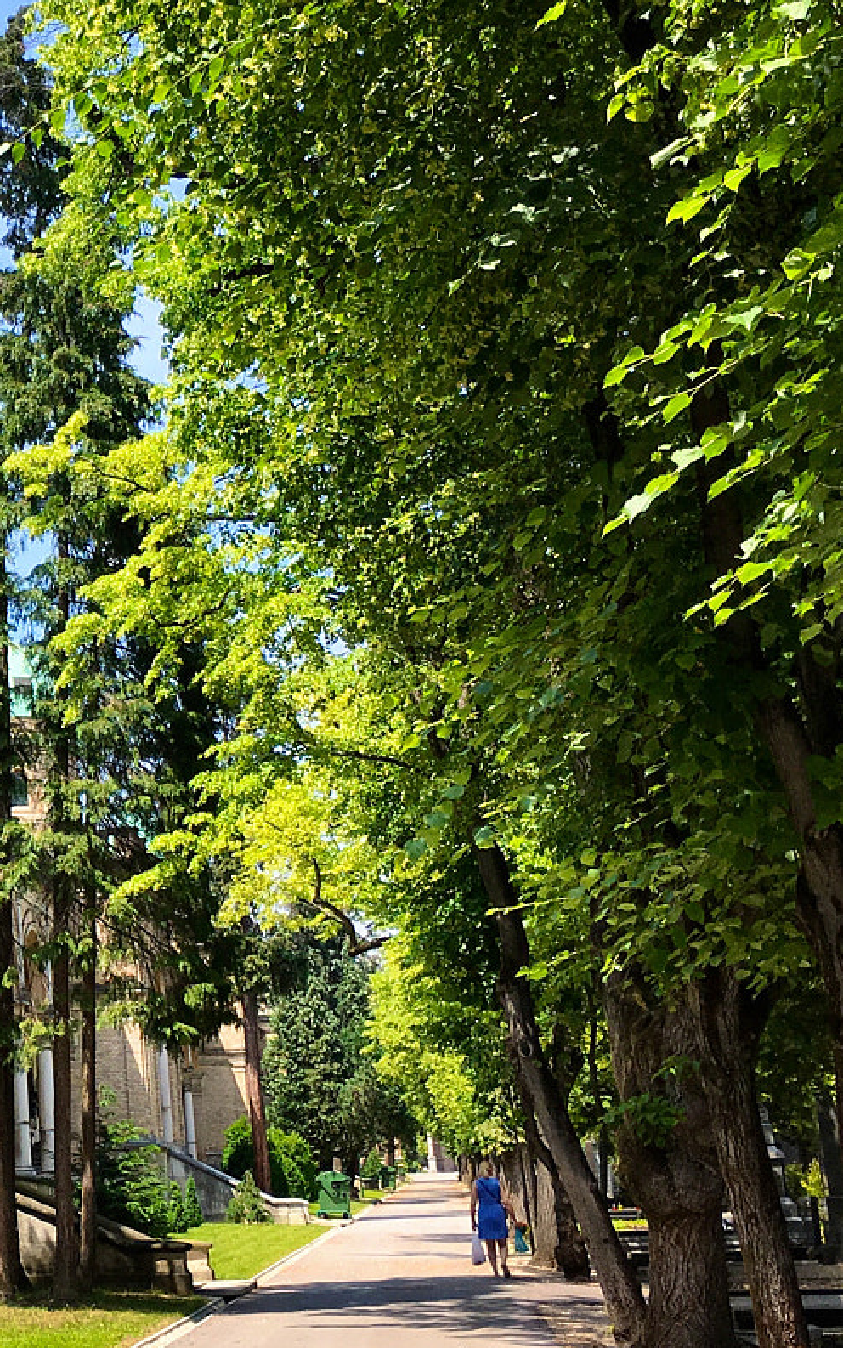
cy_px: 660
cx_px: -291
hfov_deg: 19.2
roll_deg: +1.0
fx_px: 2278
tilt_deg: +14.9
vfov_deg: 33.0
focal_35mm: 62
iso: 25
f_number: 2.2
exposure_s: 1/894
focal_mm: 4.15
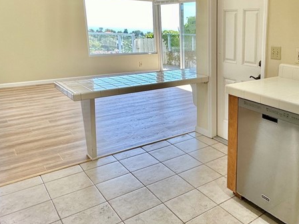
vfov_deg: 44.0
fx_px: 276
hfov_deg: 52.3
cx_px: 249
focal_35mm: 32
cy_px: 91
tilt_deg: -12.6
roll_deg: -2.3
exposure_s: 1/120
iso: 50
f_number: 2.2
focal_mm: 2.22
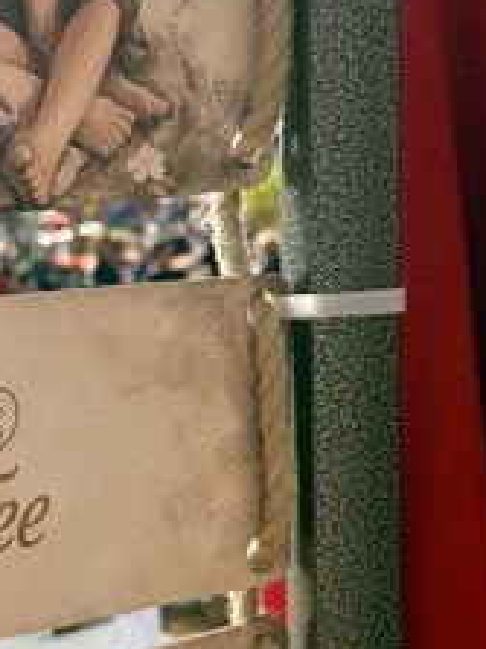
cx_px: -44
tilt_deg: -5.8
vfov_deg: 22.7
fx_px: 1611
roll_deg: +4.9
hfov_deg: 16.6
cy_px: 405
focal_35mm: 86
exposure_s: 1/3759
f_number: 1.78
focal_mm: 6.76
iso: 100
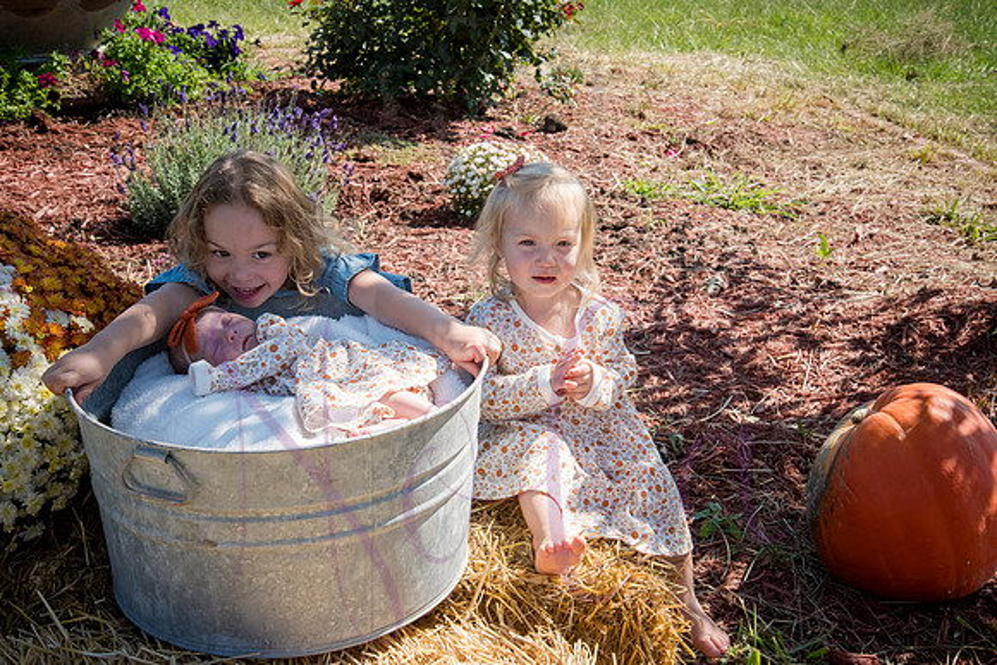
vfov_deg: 26.0
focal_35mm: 52
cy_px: 332
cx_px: 498
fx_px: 1440
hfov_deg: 38.2
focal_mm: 52
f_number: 11
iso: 400
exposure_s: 1/320
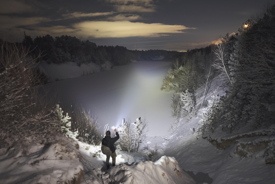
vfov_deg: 62.0
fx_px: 153
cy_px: 92
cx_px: 138
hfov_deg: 83.9
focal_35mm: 20
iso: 1250
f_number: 2
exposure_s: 1/1.67
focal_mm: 20
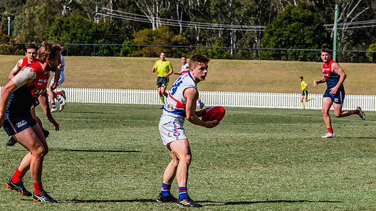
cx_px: 198
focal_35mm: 225
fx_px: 2243
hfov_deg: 9.6
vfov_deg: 5.4
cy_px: 95
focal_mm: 170
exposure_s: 1/2000
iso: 800
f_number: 11
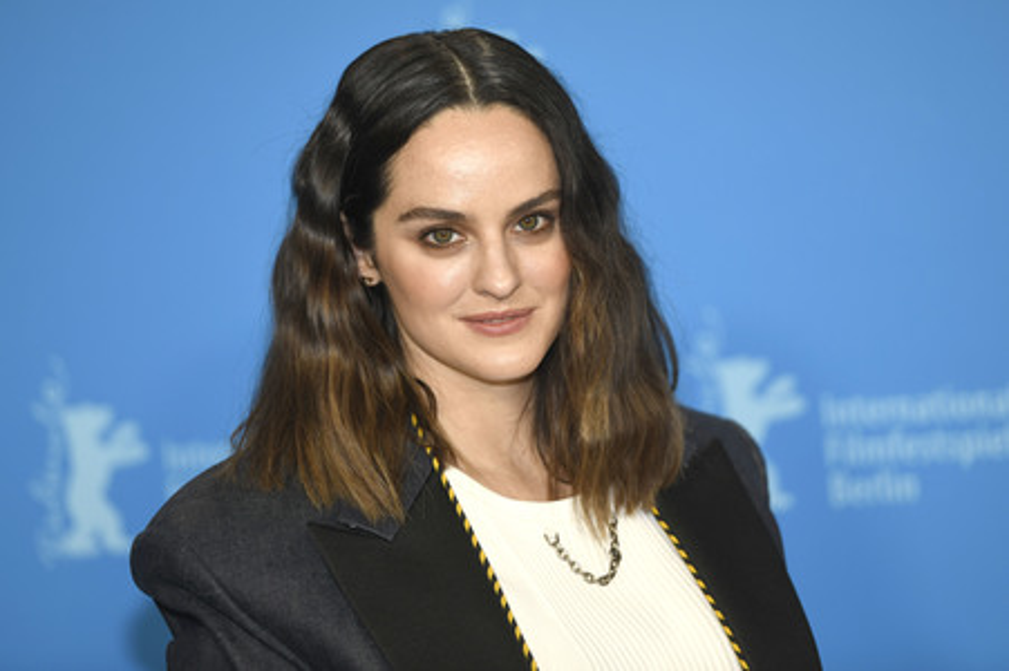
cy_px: 336
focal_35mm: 200
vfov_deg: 6.9
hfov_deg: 10.3
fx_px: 5601
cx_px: 504
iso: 640
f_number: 3.5
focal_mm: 200
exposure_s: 1/400
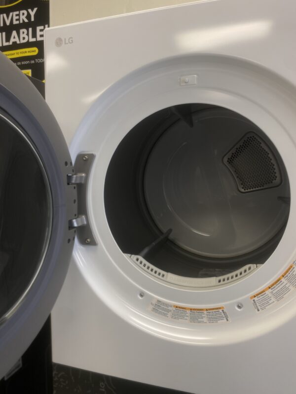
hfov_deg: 53.1
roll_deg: -0.7
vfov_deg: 67.3
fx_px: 296
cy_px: 197
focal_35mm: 26
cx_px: 148
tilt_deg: -2.3
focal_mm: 4.25
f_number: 1.8
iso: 40
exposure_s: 1/66
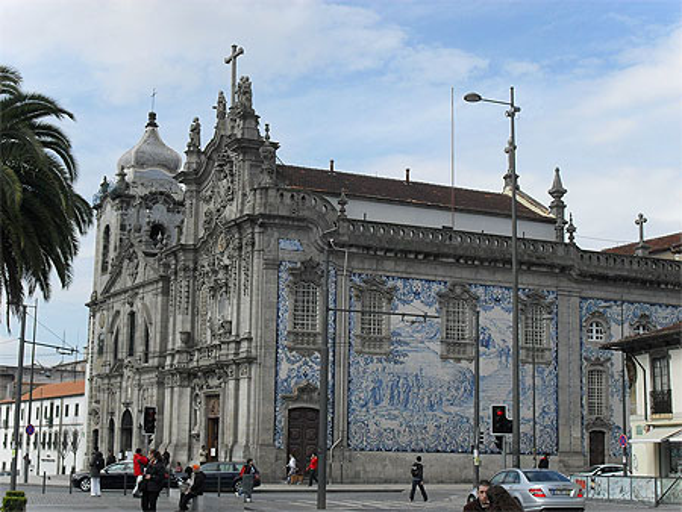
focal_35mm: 57
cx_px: 341
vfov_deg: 25.7
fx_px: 1124
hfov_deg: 33.8
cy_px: 256
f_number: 10.9
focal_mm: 10.1
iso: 100
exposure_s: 1/125
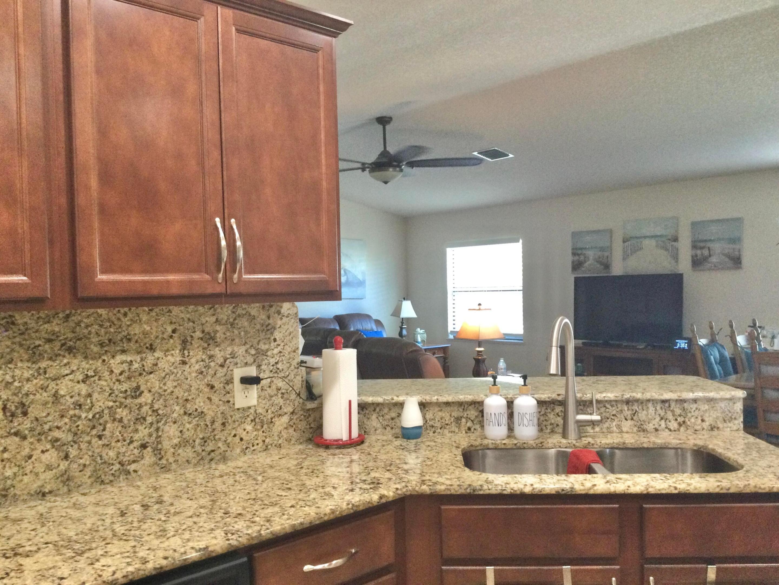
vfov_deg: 45.4
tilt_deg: -0.2
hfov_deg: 58.4
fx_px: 698
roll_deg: -1.3
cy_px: 292
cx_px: 390
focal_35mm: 31
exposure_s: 1/30
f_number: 2.4
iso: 160
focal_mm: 3.3
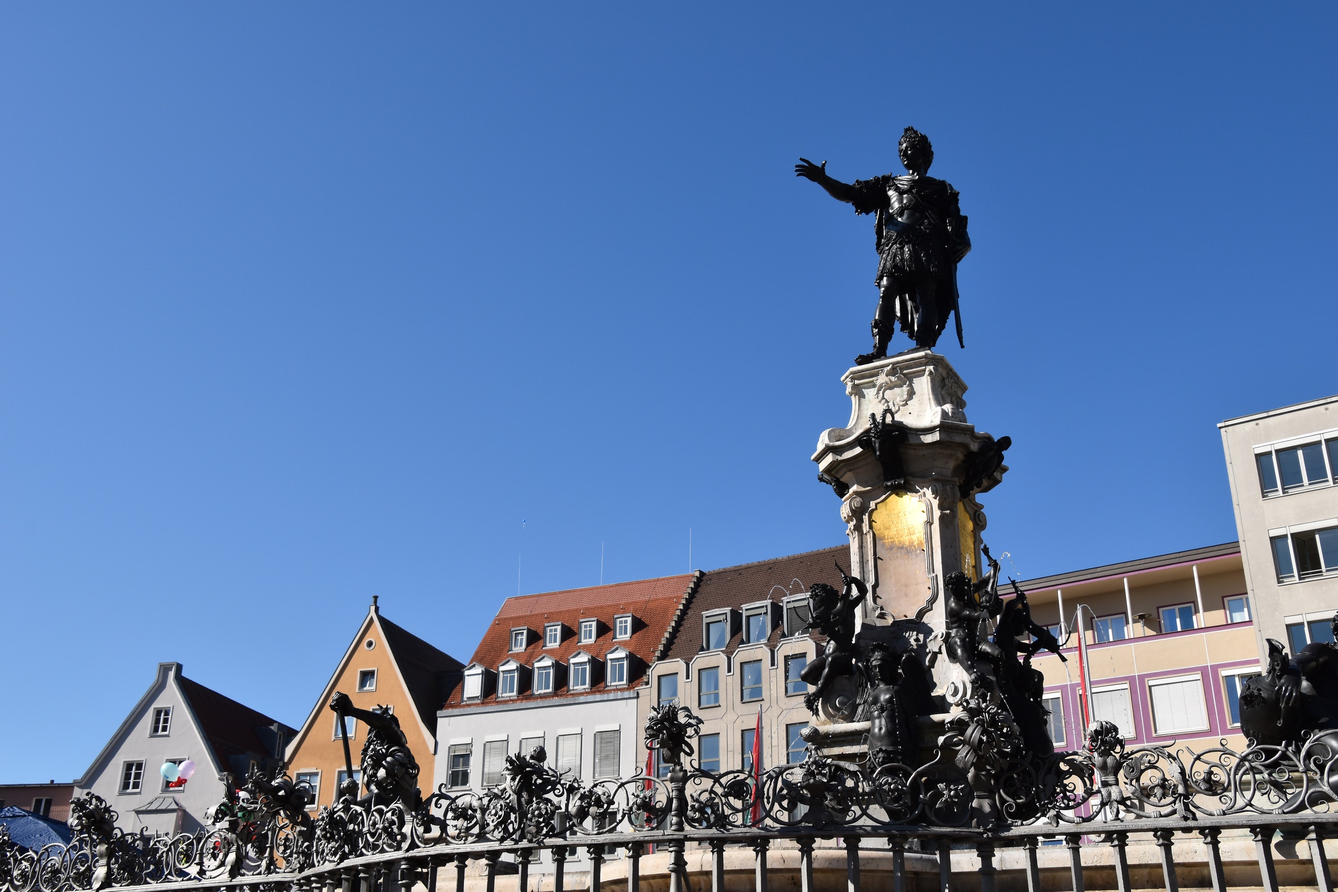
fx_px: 1338
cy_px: 446
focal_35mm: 36
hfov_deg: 53.1
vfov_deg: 36.9
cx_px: 669
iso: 200
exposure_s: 1/400
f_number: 10
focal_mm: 24
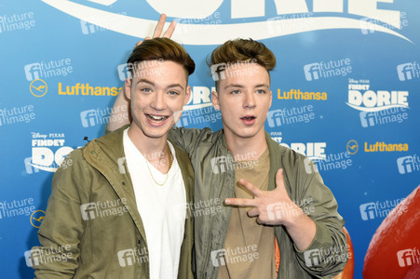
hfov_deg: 32.4
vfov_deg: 21.9
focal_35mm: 62
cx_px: 210
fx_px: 723
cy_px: 140
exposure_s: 1/250
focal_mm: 62
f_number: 5.6
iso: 640
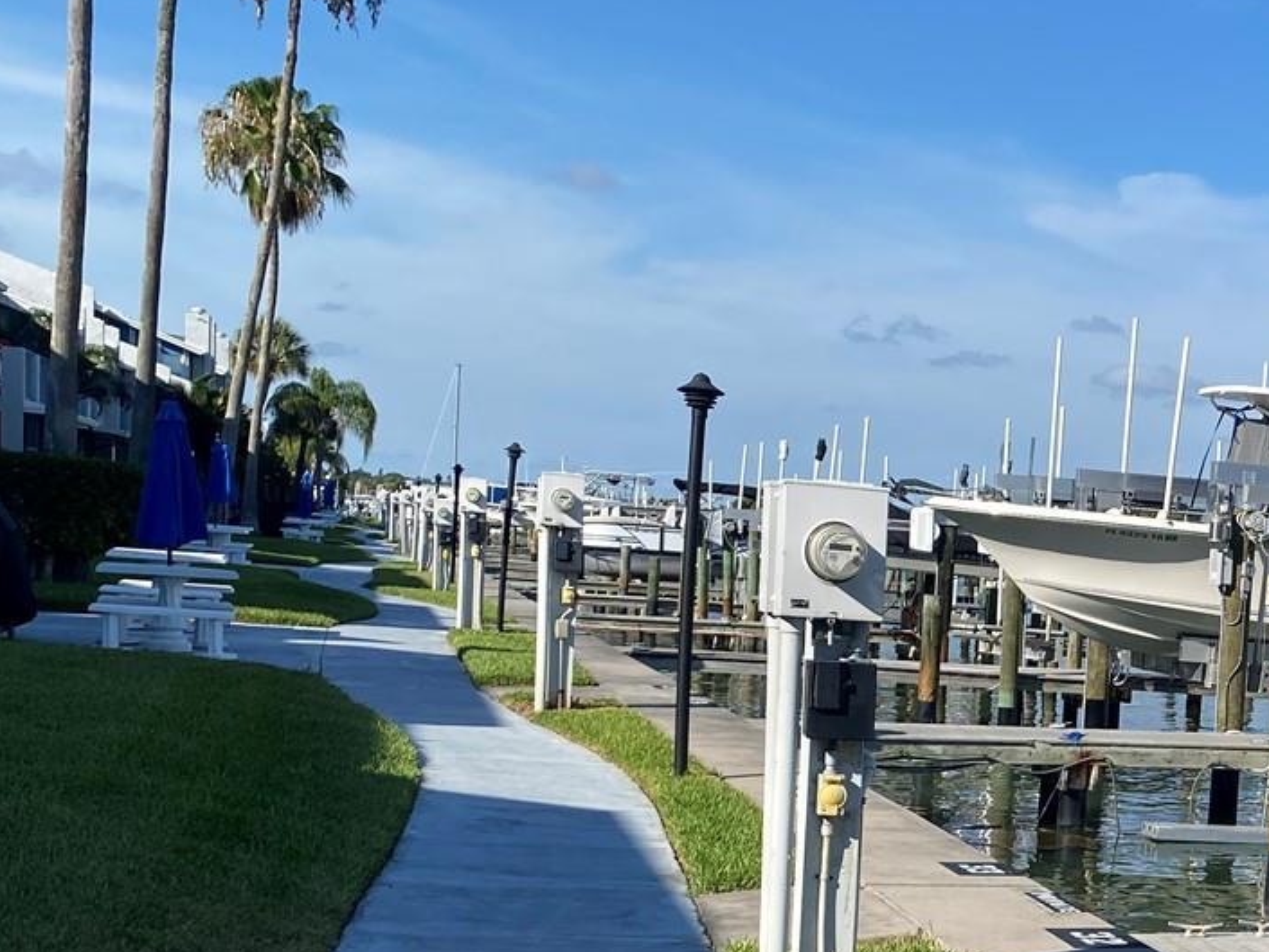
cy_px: 804
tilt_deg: -5.5
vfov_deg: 24.3
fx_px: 2163
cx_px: 1262
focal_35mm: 59
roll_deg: -4.1
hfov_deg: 30.4
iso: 32
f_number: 1.8
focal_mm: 4.25
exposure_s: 1/3497
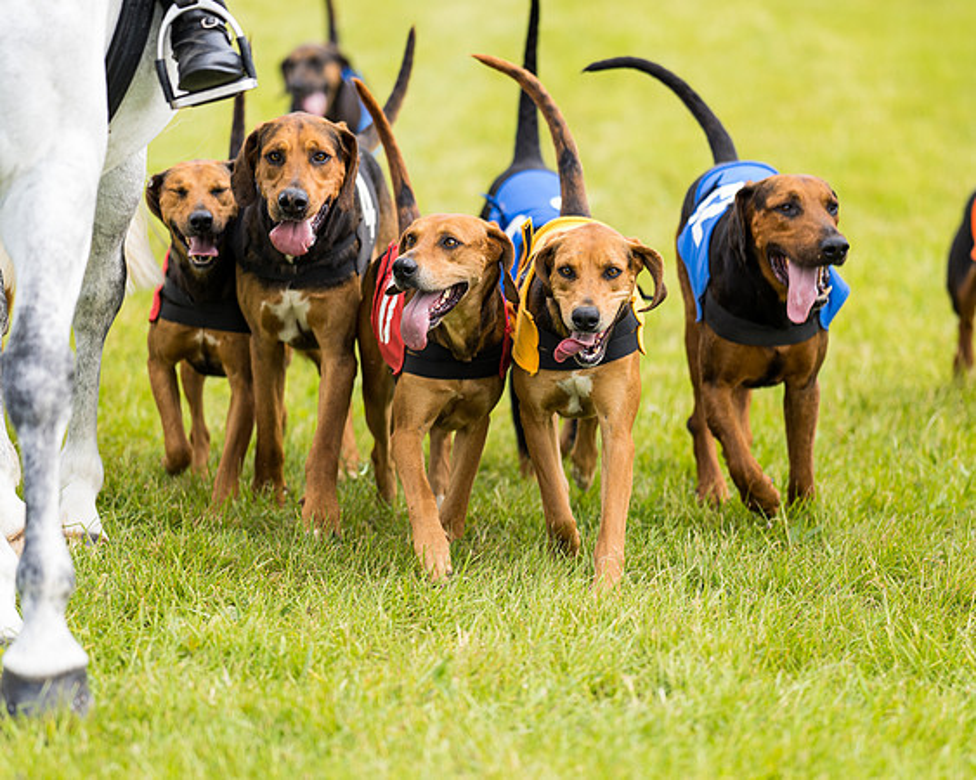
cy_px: 500
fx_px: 5695
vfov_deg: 7.8
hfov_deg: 9.8
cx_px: 605
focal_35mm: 197
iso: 50
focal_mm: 135
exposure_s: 1/500
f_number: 1.8
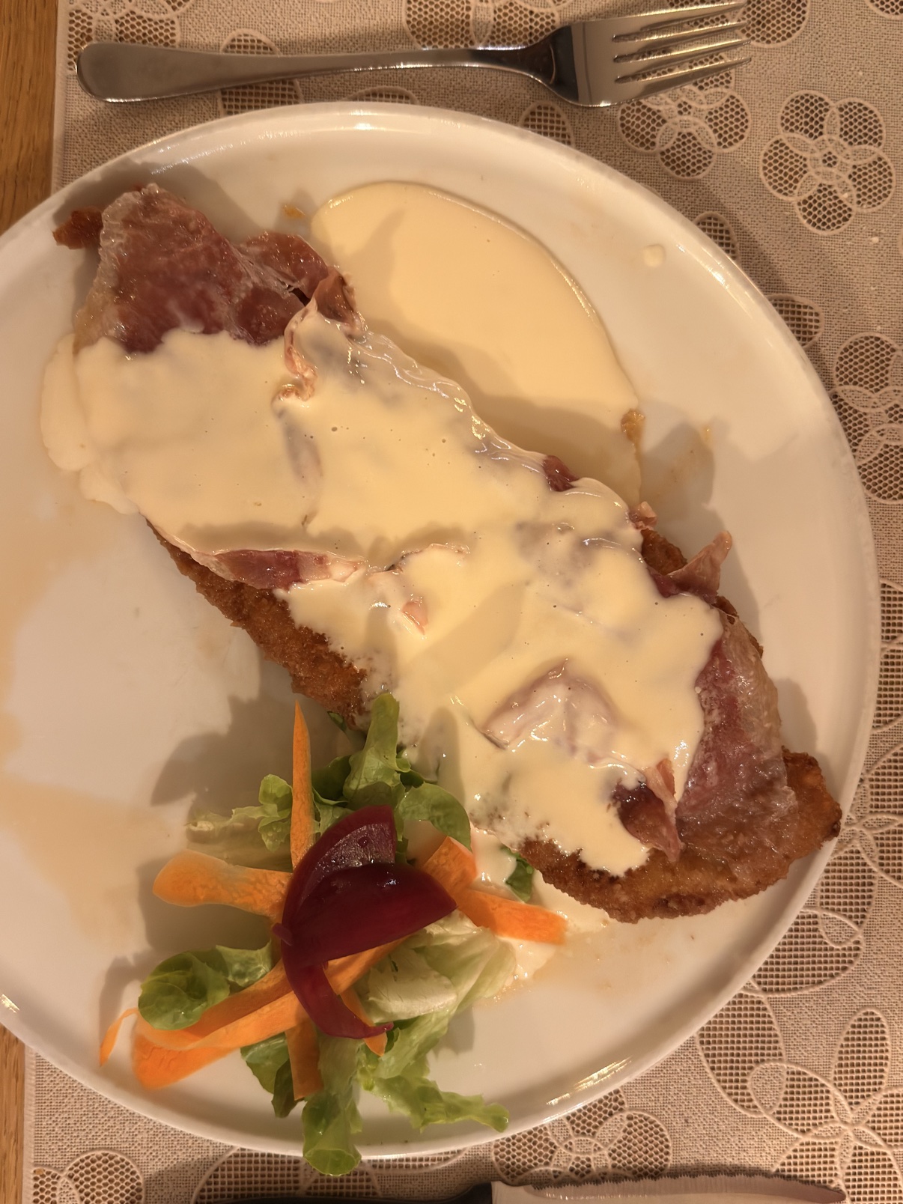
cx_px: 452
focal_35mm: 35
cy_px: 602
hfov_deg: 40.7
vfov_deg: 52.6
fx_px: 1217
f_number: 1.78
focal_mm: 6.76
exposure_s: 1/39
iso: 320
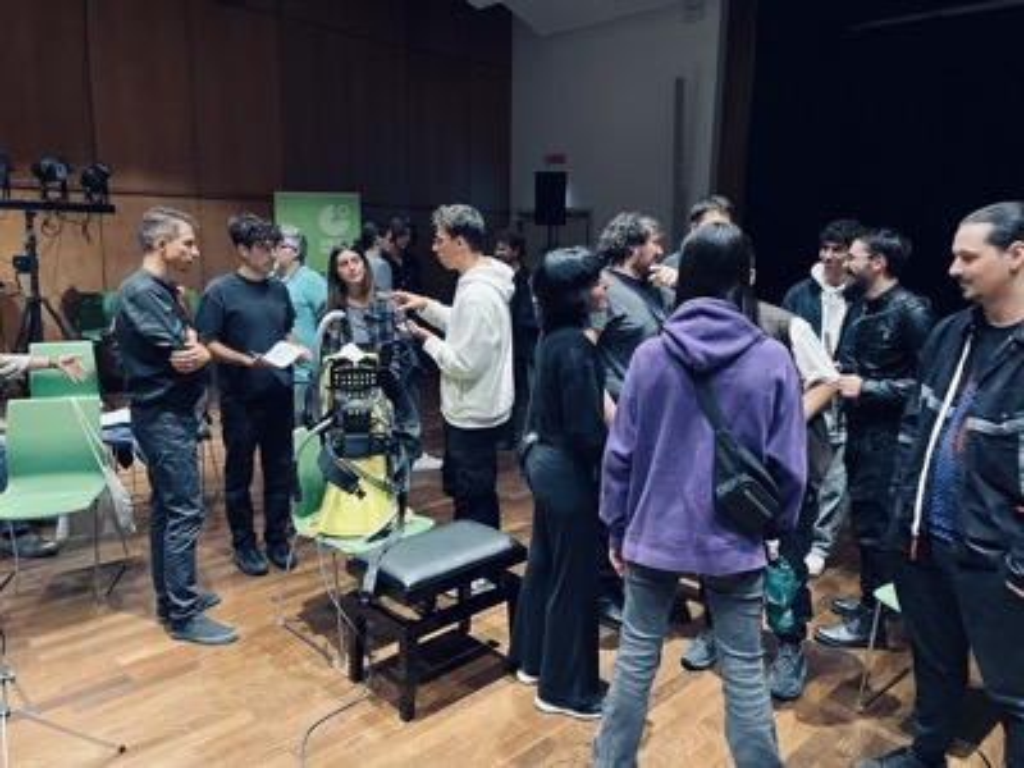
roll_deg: -1.5
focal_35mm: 26
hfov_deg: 67.3
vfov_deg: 53.1
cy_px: 384
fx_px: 769
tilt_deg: -10.9
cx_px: 512
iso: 500
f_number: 1.6
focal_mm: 4.2
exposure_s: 1/33
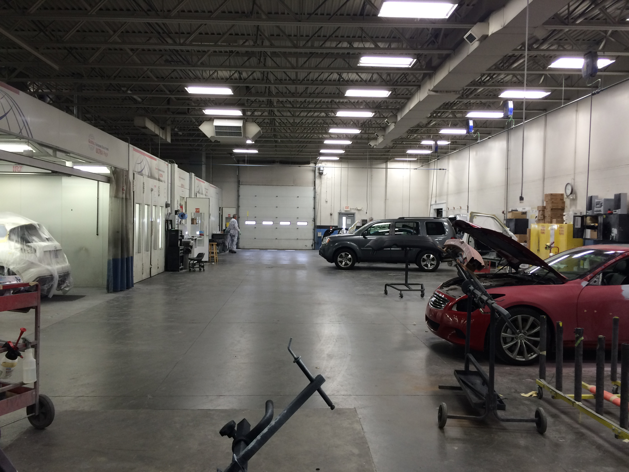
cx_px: 314
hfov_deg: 61.7
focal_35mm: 29
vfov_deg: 48.2
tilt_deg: +0.4
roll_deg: -1.4
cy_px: 236
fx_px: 527
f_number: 2.2
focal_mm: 4.15
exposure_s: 1/40
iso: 40
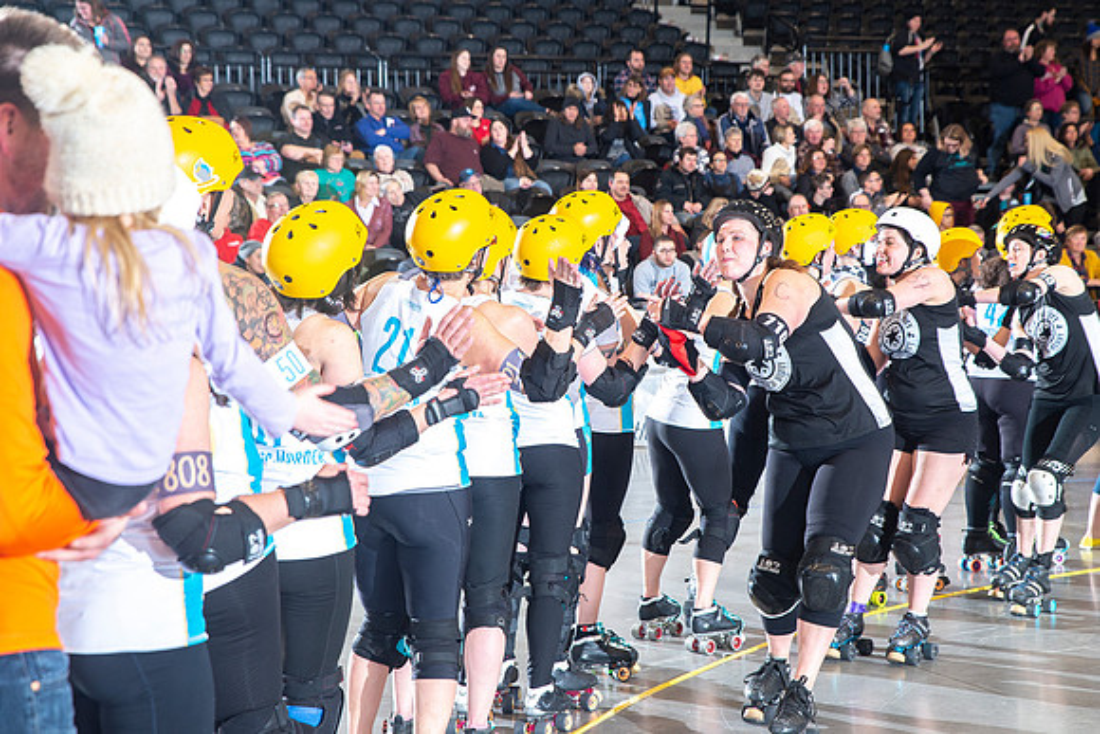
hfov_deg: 26.8
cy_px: 338
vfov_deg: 18.1
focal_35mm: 75
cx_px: 589
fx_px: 2305
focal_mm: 70
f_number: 5.6
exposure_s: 1/160
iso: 500
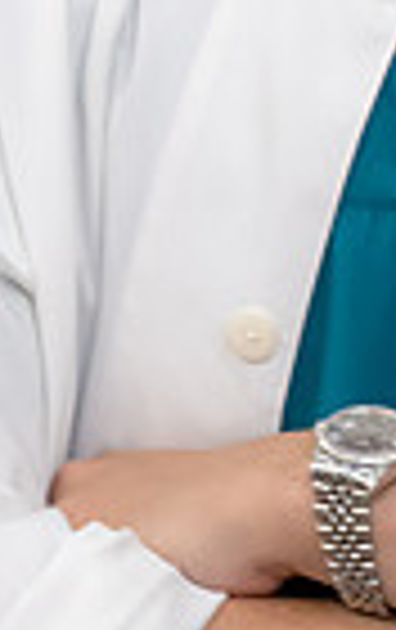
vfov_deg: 3.5
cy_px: -360
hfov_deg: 2.2
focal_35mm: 589
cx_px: 454
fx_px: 10129
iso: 5000
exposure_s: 1/80
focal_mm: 180
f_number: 4
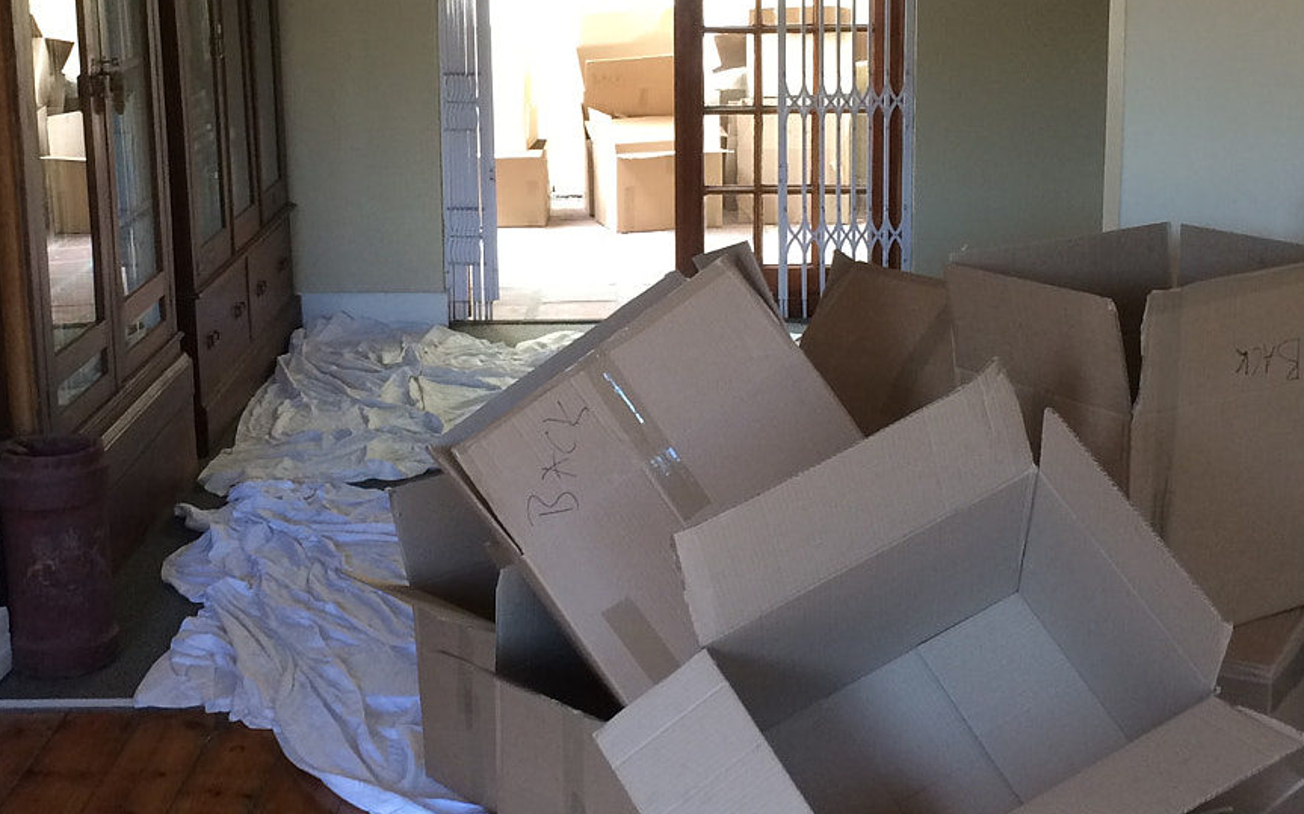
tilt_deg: -13.5
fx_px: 2025
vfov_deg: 22.6
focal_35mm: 57
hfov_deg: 35.7
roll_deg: +0.6
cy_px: 246
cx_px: 645
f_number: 2.2
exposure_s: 1/33
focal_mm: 4.15
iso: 64
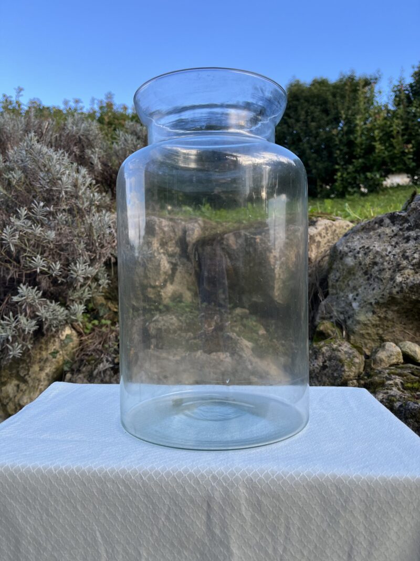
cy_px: 280
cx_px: 210
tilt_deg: +3.0
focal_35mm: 26
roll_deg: +1.4
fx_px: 421
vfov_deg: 67.3
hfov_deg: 53.1
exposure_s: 1/539
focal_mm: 5.1
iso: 50
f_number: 1.6
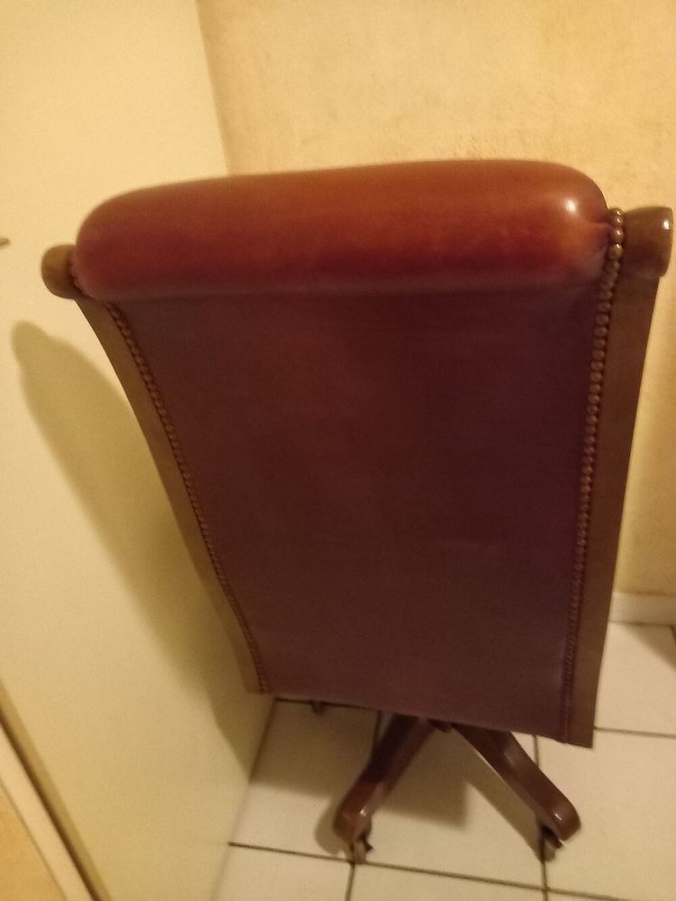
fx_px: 651
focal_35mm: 25
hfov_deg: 54.9
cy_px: 450
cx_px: 338
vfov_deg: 69.4
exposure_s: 1/10
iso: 2000
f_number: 2
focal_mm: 4.6
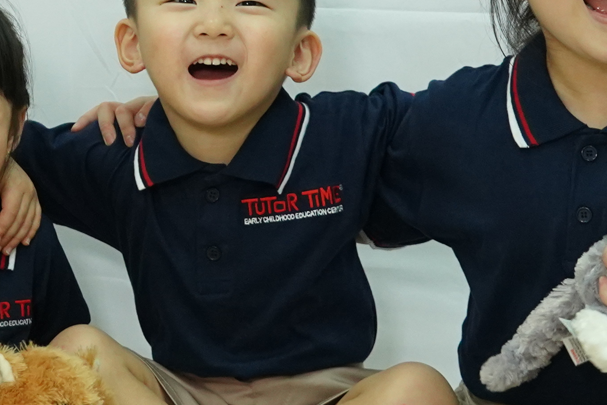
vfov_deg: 8.8
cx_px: -54
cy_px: -46
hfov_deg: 13.1
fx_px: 2596
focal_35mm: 154
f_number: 4
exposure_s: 1/200
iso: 2500
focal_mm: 35
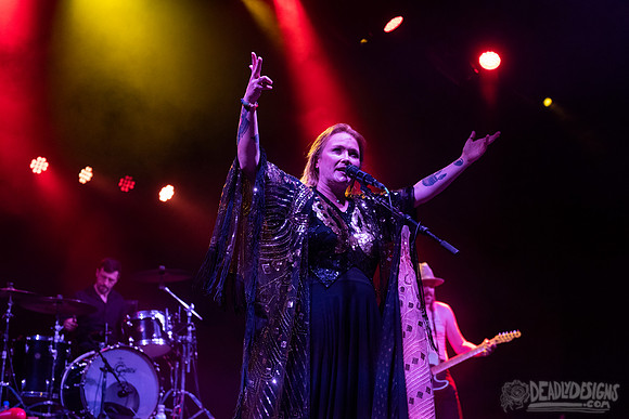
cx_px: 314
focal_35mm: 56
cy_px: 210
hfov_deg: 35.6
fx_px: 979
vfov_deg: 24.2
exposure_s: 1/500
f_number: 3.5
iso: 2500
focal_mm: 56
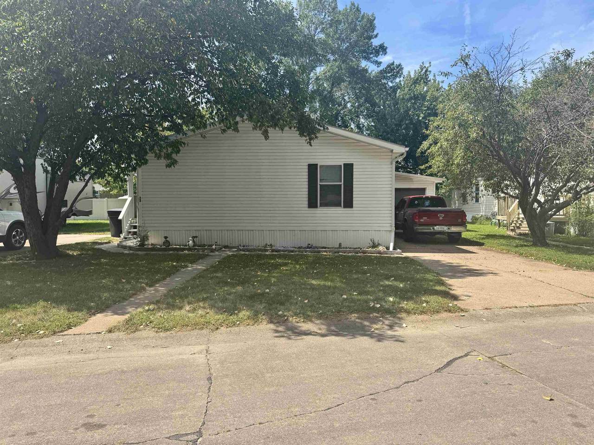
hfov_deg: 71.6
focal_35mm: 24
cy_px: 222
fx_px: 412
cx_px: 297
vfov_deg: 56.8
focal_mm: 6.76
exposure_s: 1/2833
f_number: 1.78
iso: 80
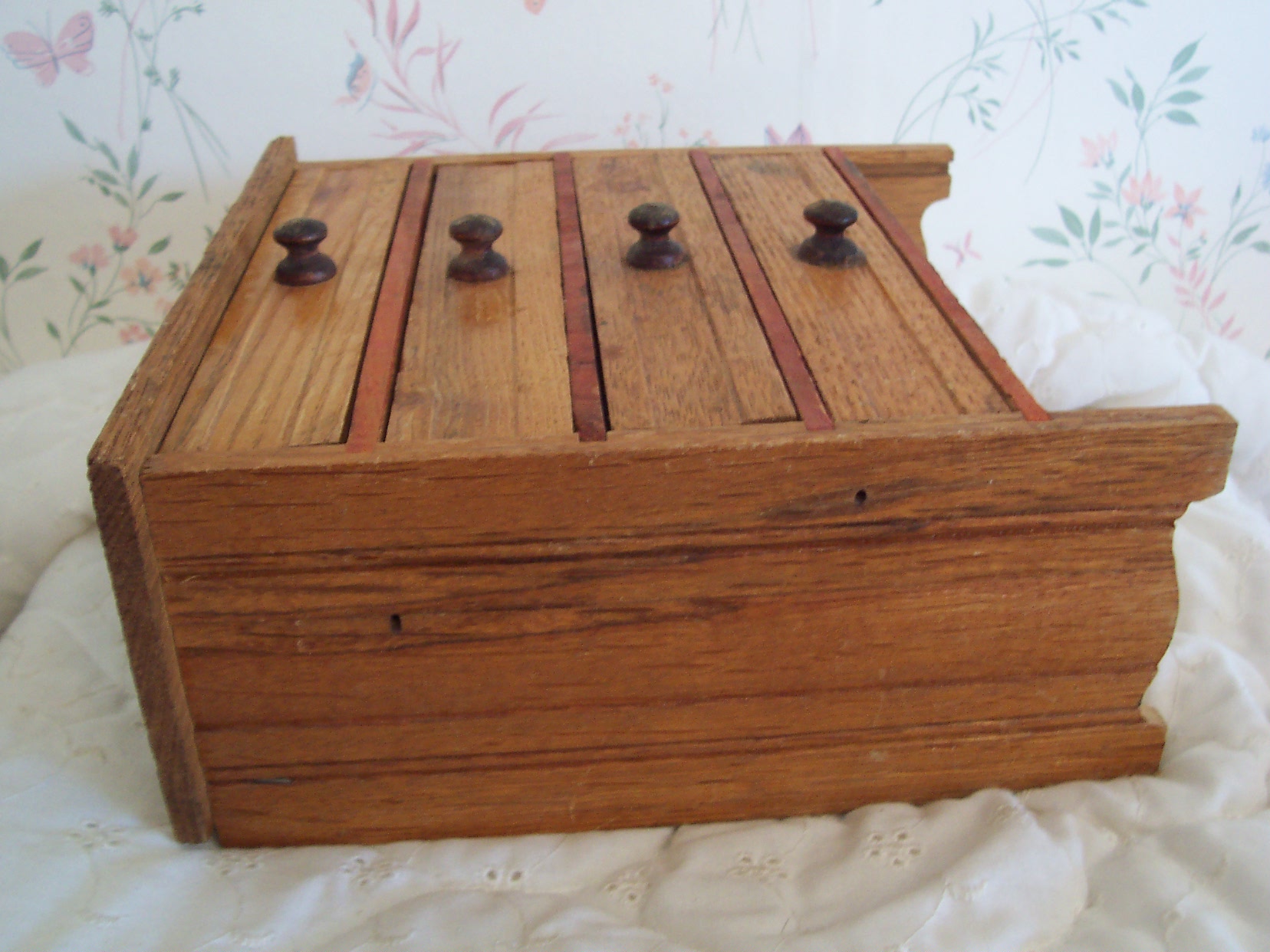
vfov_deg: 38.7
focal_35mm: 37
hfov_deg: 50.1
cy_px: 476
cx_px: 635
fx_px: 1357
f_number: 2.8
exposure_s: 1/30
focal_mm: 5.6
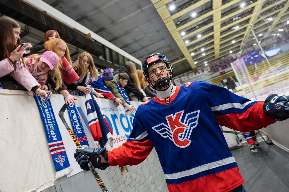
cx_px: 144
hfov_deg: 69.4
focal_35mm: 26
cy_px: 96
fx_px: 209
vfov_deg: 49.6
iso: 2500
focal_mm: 26
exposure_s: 1/250
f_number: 4.5
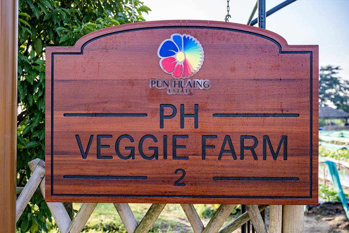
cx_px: 174
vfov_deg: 29.9
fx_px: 436
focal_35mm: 45
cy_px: 116
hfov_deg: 43.6
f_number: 5.6
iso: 320
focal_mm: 45
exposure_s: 1/250
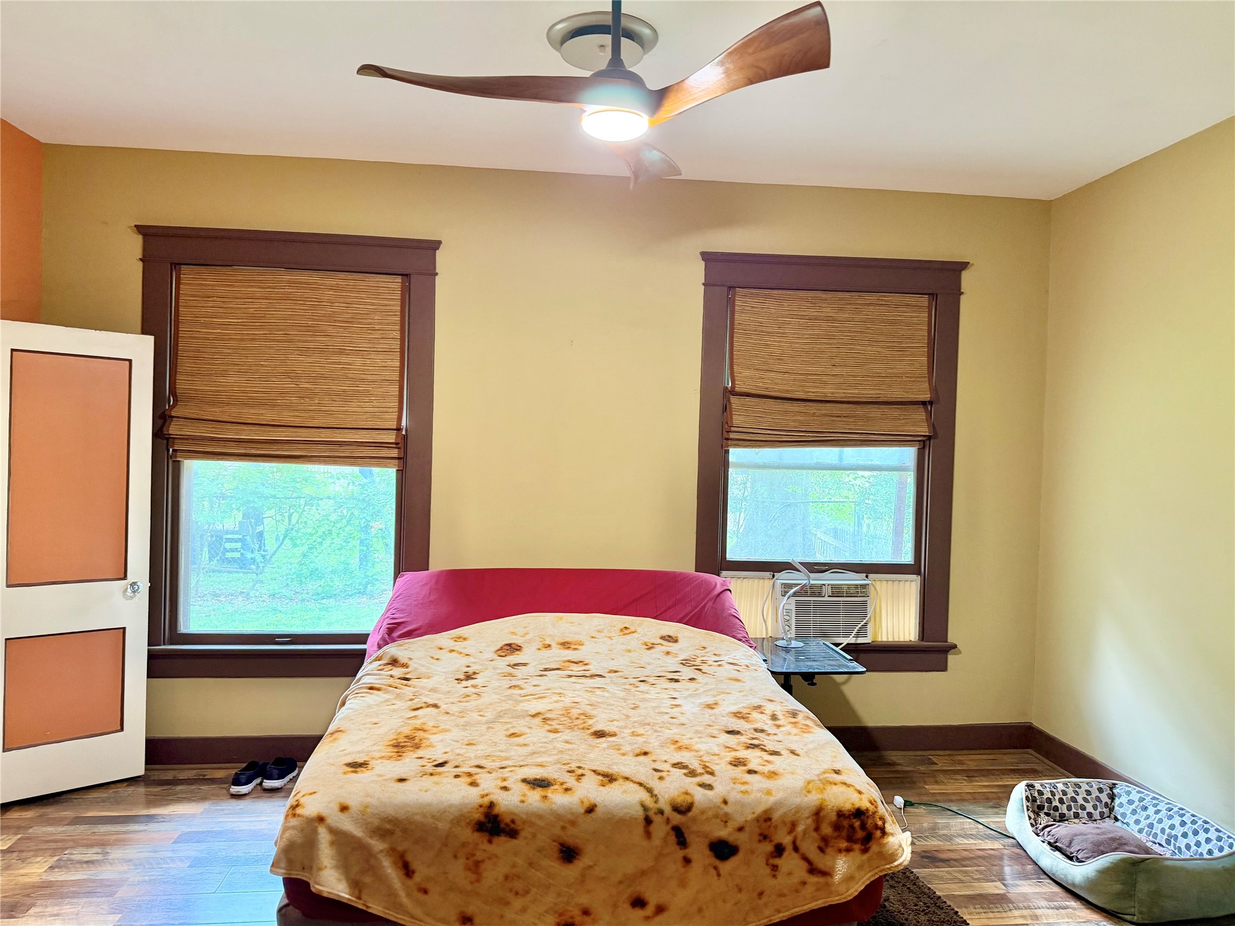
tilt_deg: +0.3
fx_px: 856
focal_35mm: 24
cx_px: 618
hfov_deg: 71.6
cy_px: 463
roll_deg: -1.2
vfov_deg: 56.8
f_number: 1.78
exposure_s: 1/59
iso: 320
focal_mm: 6.76
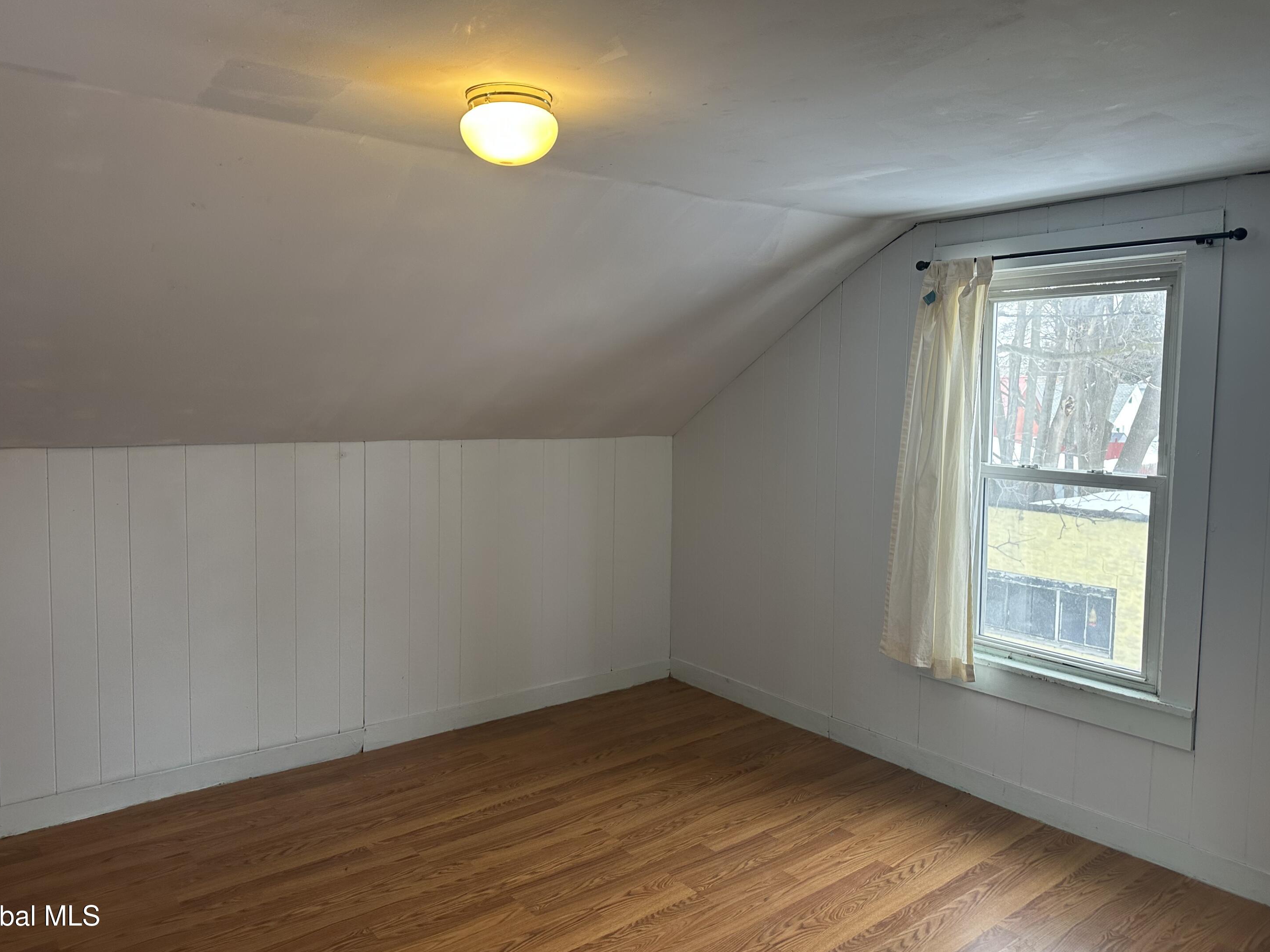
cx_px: 615
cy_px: 465
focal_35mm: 25
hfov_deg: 69.4
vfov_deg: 54.9
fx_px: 917
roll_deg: -1.2
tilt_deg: -4.5
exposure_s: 1/128
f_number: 1.78
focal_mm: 6.86
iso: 125
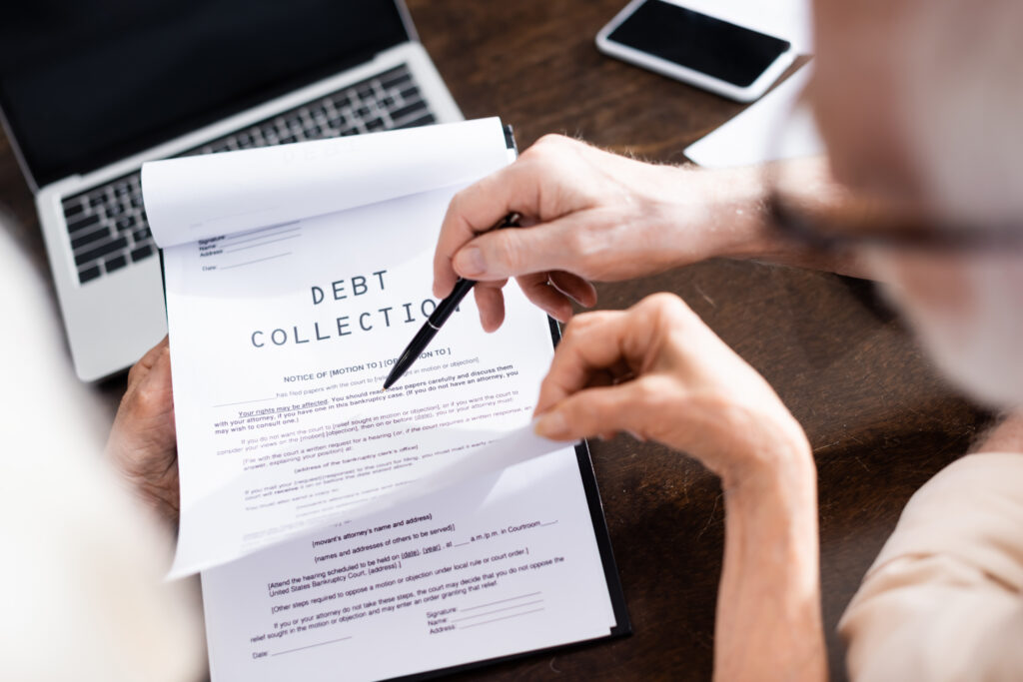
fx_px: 1421
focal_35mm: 50
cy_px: 341
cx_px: 512
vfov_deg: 27.0
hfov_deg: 39.6
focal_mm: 50
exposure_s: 1/200
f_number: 2.8
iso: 100
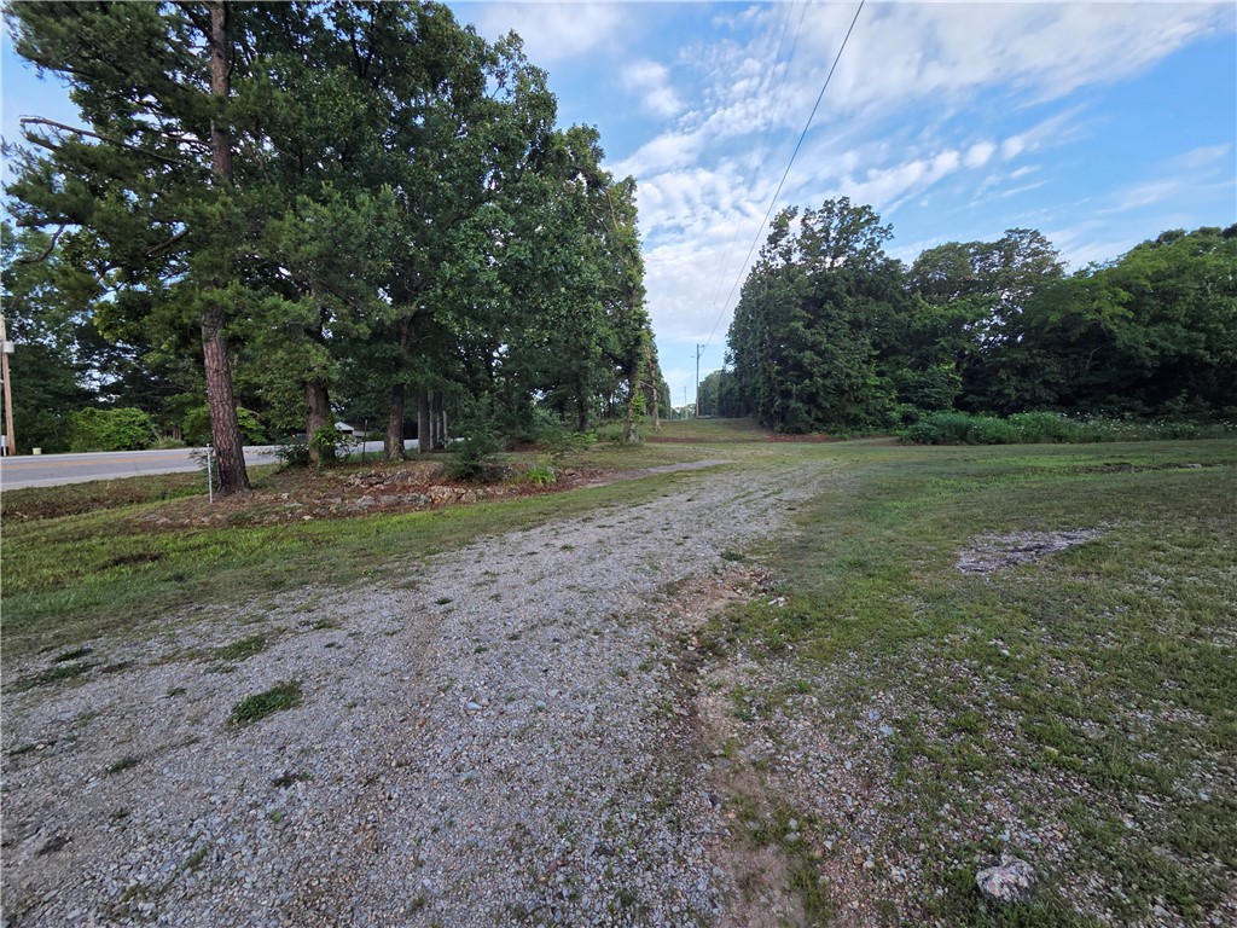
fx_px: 465
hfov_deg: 106.2
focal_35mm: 13
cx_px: 618
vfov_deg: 89.9
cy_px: 464
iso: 50
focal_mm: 2.2
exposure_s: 1/269
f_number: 2.2
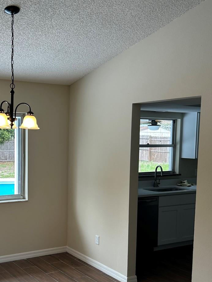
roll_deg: -1.0
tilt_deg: -5.2
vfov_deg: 41.8
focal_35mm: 45
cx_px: 49
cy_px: 173
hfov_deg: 31.5
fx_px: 367
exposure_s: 1/174
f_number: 1.5
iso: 40
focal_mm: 5.7
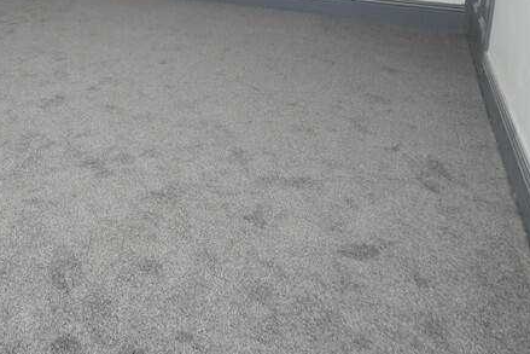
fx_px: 515
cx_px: 33
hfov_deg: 47.6
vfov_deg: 32.7
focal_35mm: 35
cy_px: -47
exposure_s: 1/60
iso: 800
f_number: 8
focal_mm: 10
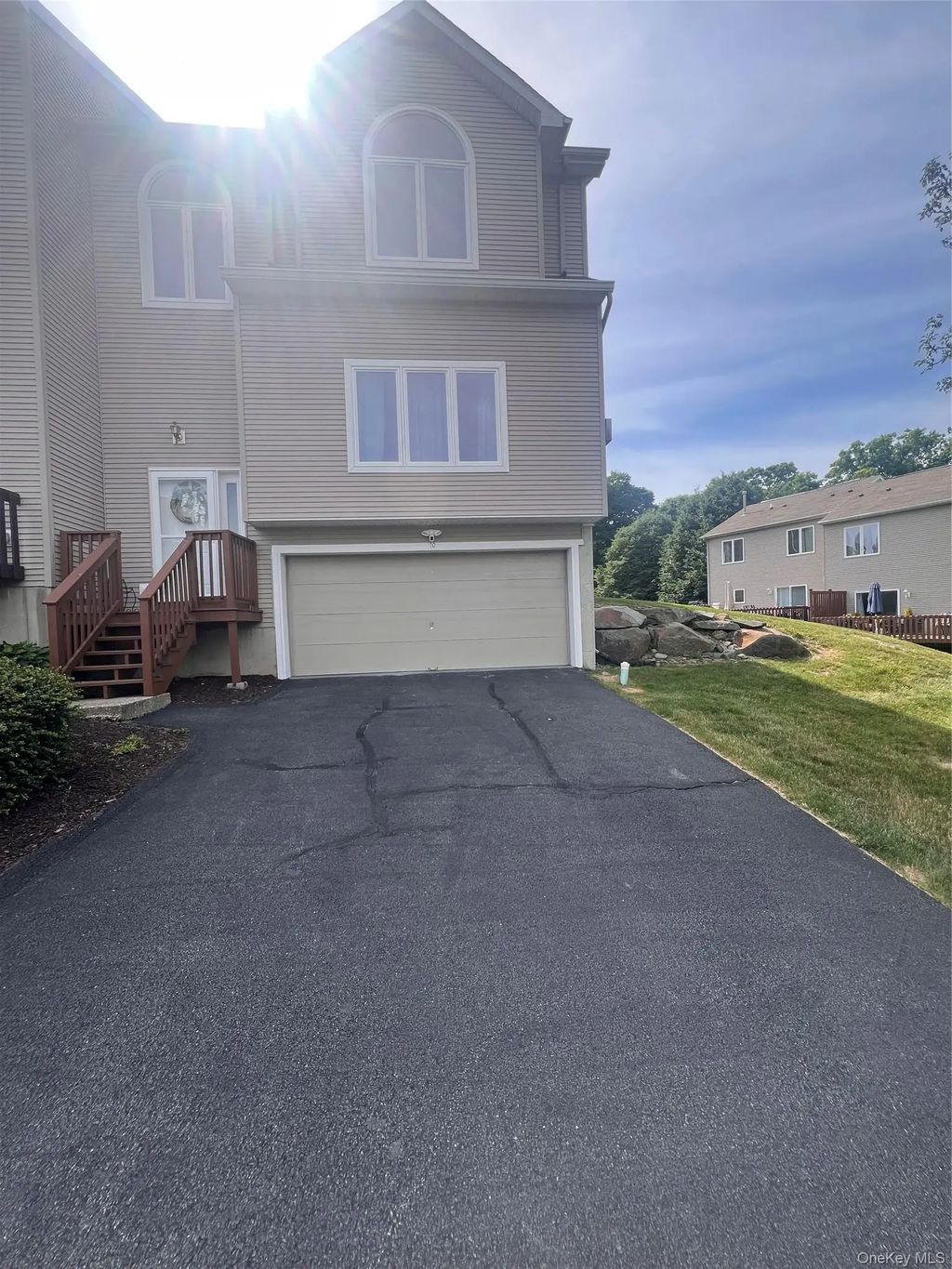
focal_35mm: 13
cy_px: 634
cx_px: 476
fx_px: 477
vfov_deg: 106.2
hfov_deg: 89.9
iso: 32
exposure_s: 1/747
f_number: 1.8
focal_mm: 1.57
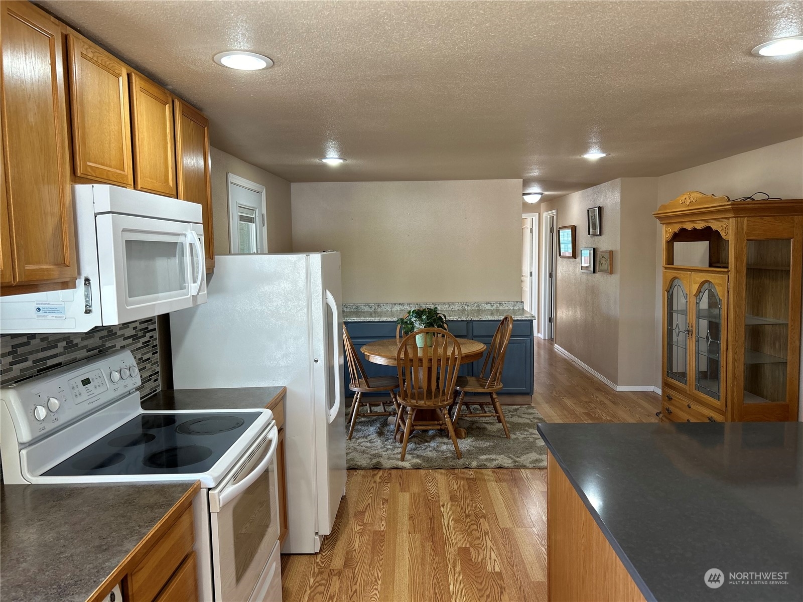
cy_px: 301
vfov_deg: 53.1
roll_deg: +1.6
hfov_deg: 67.3
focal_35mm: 26
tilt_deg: -5.6
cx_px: 402
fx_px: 603
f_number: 1.5
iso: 64
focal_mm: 5.7
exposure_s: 1/60
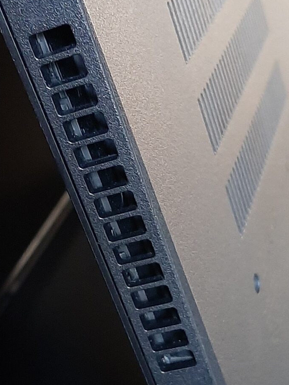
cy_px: 252
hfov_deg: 20.1
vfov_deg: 26.5
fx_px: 813
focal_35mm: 73
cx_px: 109
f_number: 1.7
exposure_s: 1/25
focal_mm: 3.93
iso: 500
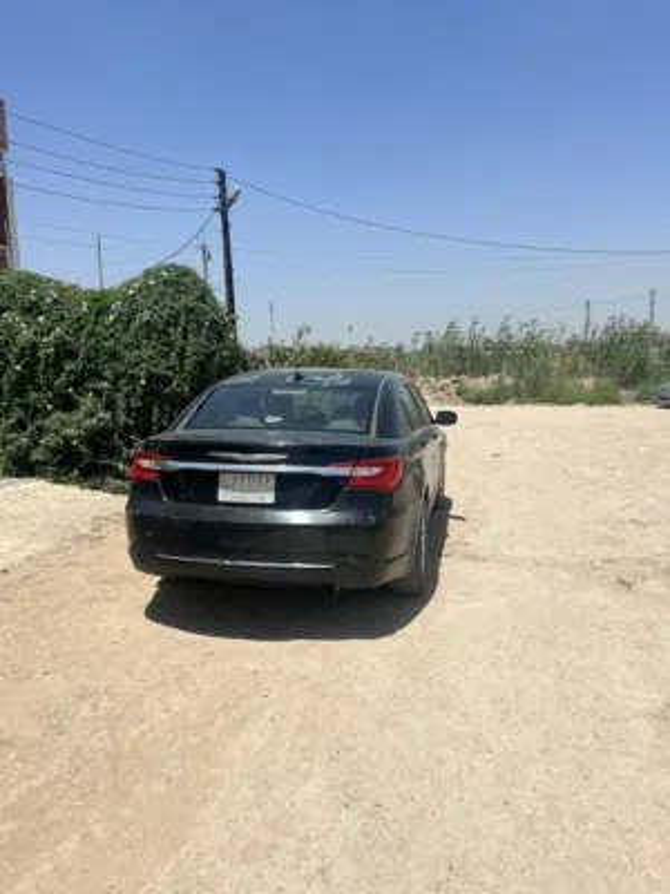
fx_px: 671
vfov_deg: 67.3
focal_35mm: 26
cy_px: 447
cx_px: 335
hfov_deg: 53.1
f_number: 1.5
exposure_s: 1/6993
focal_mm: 5.7
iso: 50
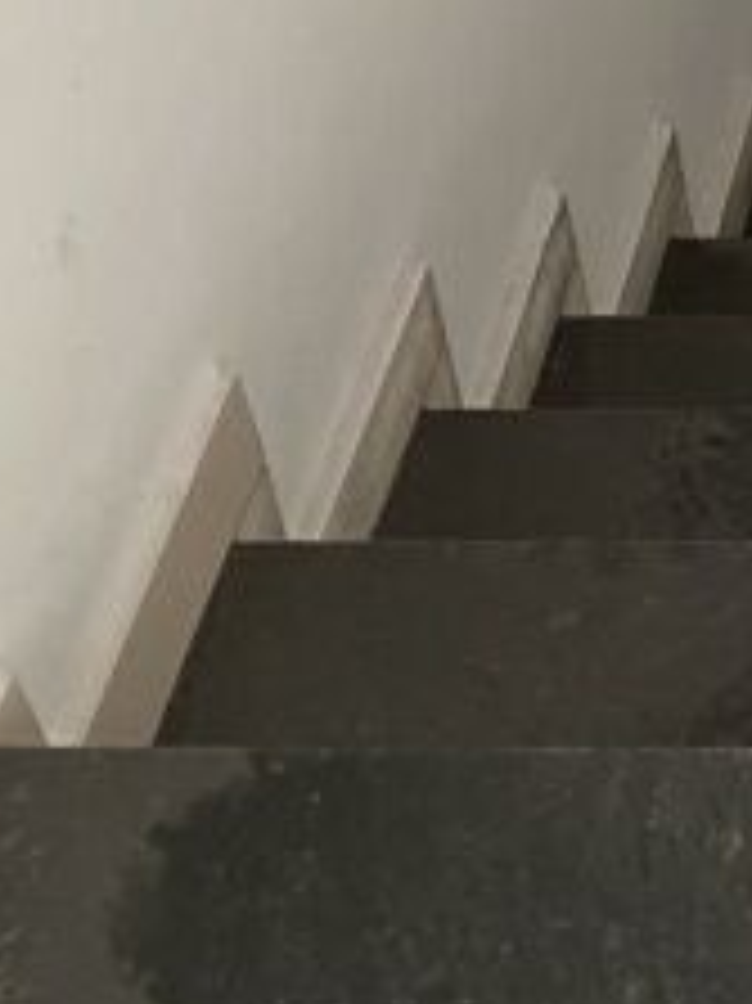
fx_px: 3247
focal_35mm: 112
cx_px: 1400
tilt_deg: -34.9
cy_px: -477
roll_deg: -0.2
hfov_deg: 12.0
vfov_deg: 16.2
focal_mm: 4.25
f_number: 1.8
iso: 250
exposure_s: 1/60
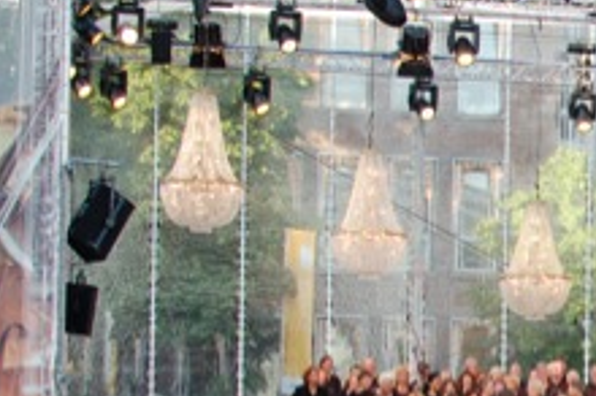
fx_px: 2520
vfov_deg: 8.9
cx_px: 794
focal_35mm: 152
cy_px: 473
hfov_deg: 13.0
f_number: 5.6
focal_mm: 35
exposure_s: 1/125
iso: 400
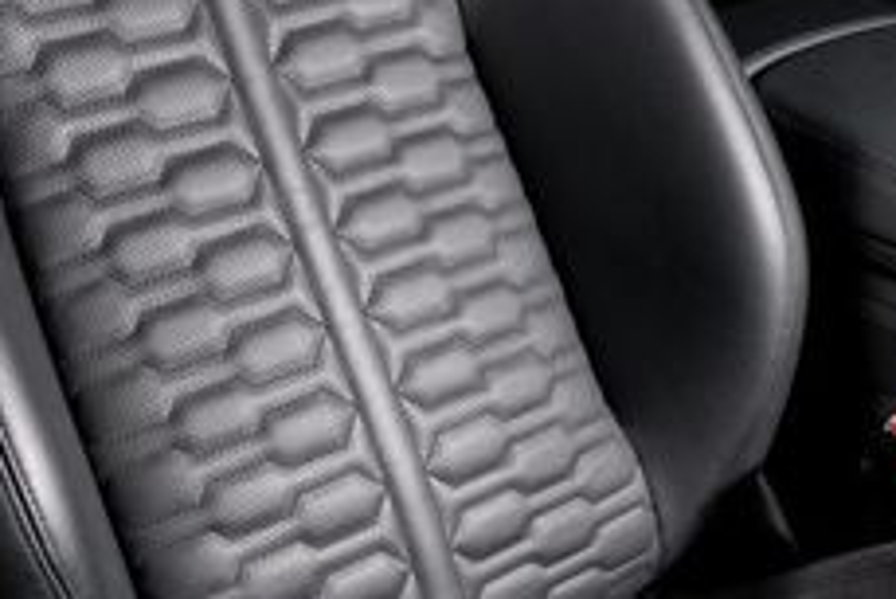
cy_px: 632
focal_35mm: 67
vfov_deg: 19.6
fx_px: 1669
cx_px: 642
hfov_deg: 29.7
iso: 250
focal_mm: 24
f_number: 8
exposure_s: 1/160
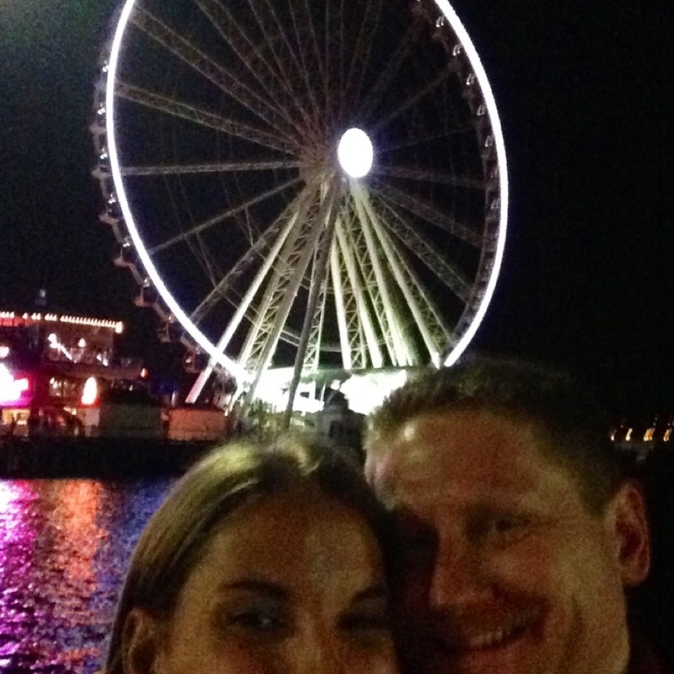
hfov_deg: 40.0
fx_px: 925
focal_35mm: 42
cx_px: 335
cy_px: 358
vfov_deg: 40.0
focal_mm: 2.18
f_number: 2.4
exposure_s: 1/15
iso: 1000
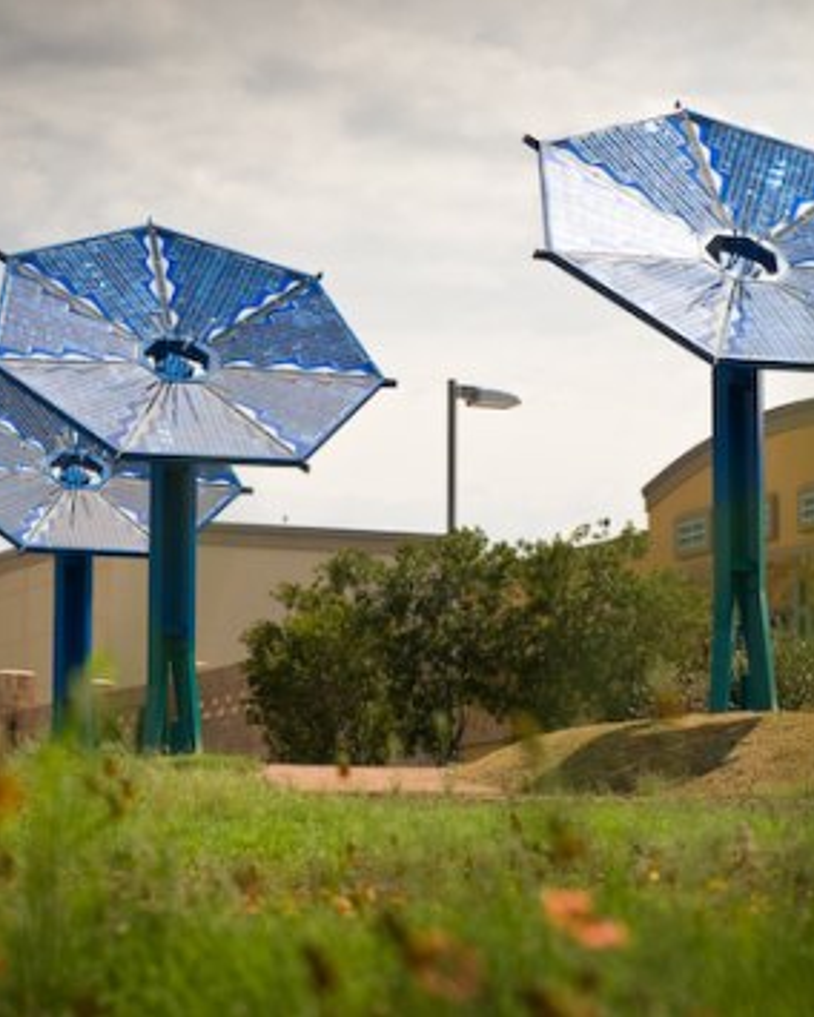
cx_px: 282
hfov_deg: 12.6
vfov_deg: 15.8
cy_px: 508
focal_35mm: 122
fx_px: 3674
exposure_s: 1/1250
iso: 200
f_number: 6.3
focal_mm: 86
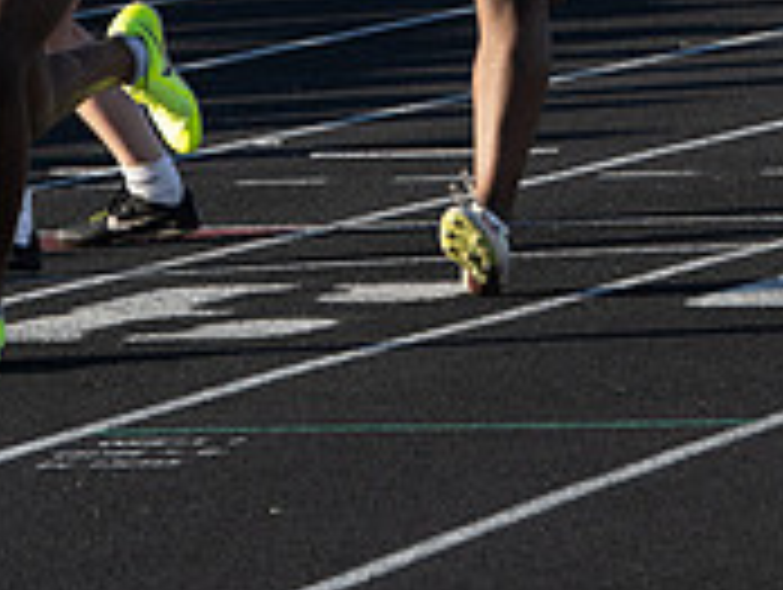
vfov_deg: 3.0
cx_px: 315
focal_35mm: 501
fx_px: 11348
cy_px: -396
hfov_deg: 4.0
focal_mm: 135
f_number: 6.3
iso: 500
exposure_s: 1/1000
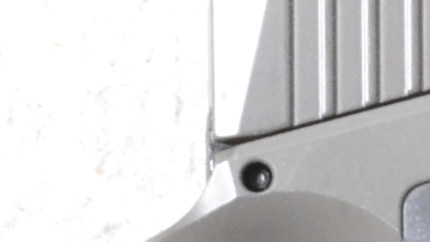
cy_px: 325
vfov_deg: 2.7
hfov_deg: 4.6
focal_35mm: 454
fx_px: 5177
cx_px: 1066
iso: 3200
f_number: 20
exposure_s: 1/160
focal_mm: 44
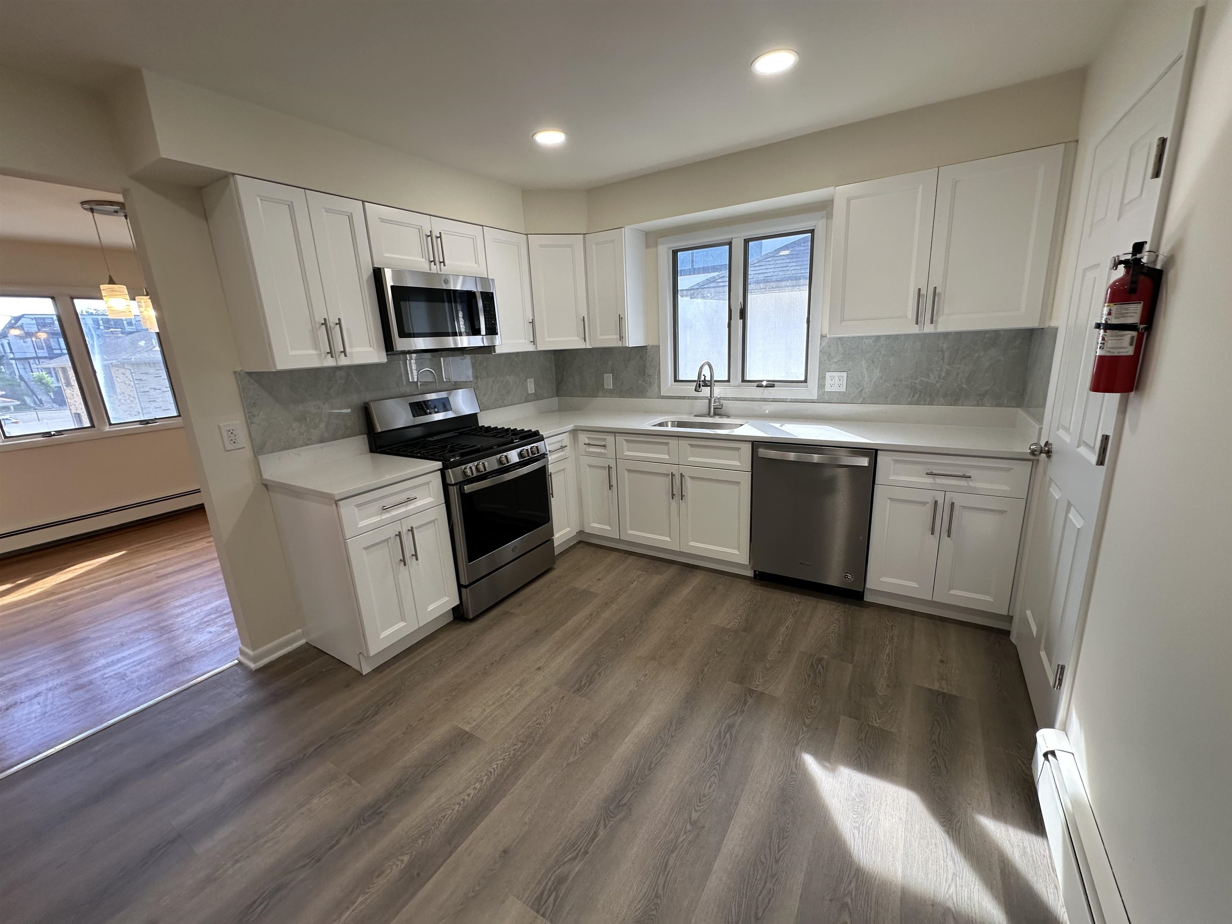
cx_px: 616
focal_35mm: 14
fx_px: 498
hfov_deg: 102.1
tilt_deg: -13.9
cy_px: 462
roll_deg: +2.7
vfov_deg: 85.7
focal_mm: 2.22
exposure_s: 1/120
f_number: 2.2
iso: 100
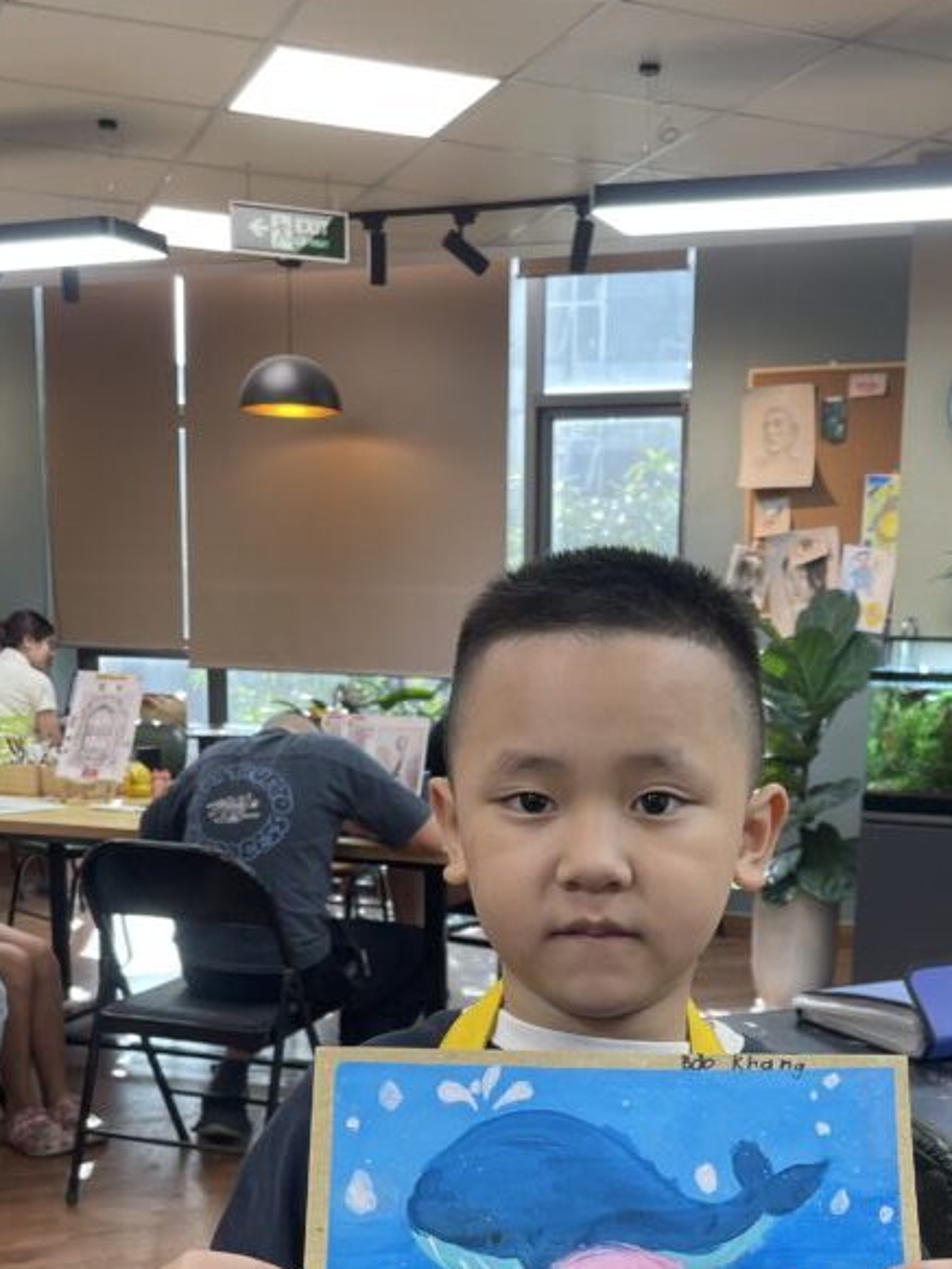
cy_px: 954
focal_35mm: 43
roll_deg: -1.2
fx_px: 1576
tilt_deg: -12.0
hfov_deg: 33.5
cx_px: 568
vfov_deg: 42.5
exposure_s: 1/121
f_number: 1.6
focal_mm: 5.1
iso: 80
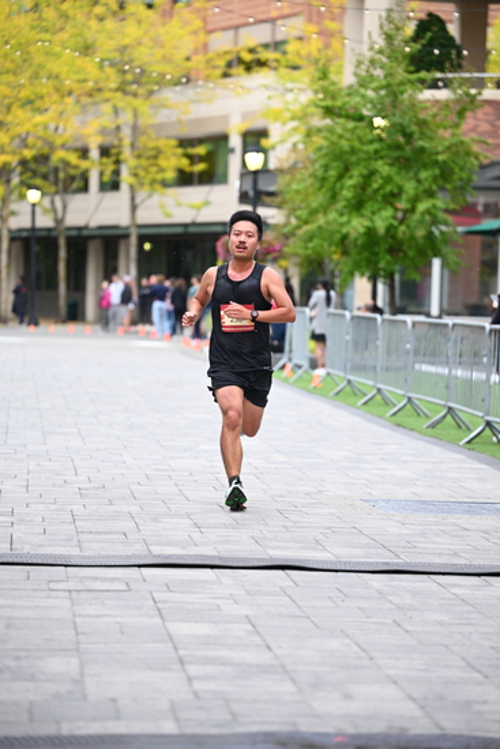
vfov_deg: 17.8
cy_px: 374
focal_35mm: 115
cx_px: 250
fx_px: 2394
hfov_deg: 11.9
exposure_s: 1/1250
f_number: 2.8
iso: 1250
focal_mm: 115
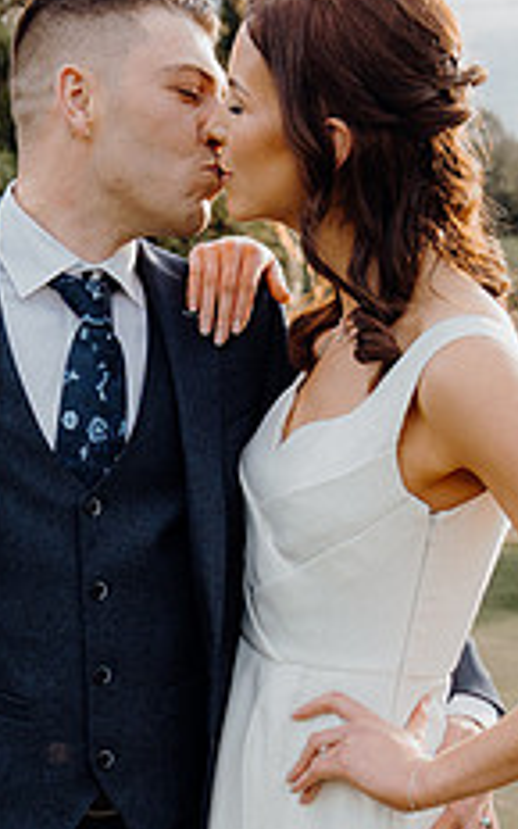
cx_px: 171
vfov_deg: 23.0
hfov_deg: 14.7
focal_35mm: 89
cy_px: 661
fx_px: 2010
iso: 640
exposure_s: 1/1000
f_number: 3.5
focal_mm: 30
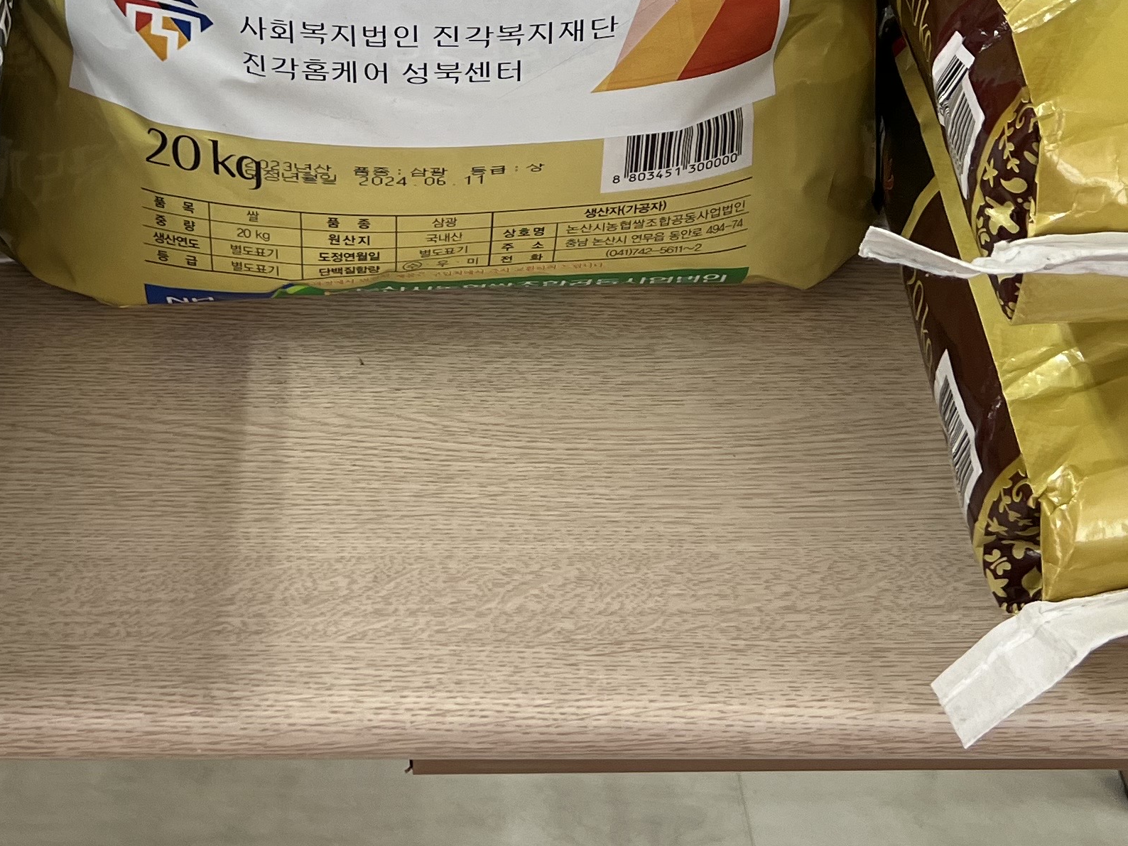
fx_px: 2151
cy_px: -171
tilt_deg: -29.7
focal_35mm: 66
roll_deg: -0.5
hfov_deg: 29.1
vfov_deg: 20.8
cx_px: 334
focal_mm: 5.7
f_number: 1.5
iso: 100
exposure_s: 1/120
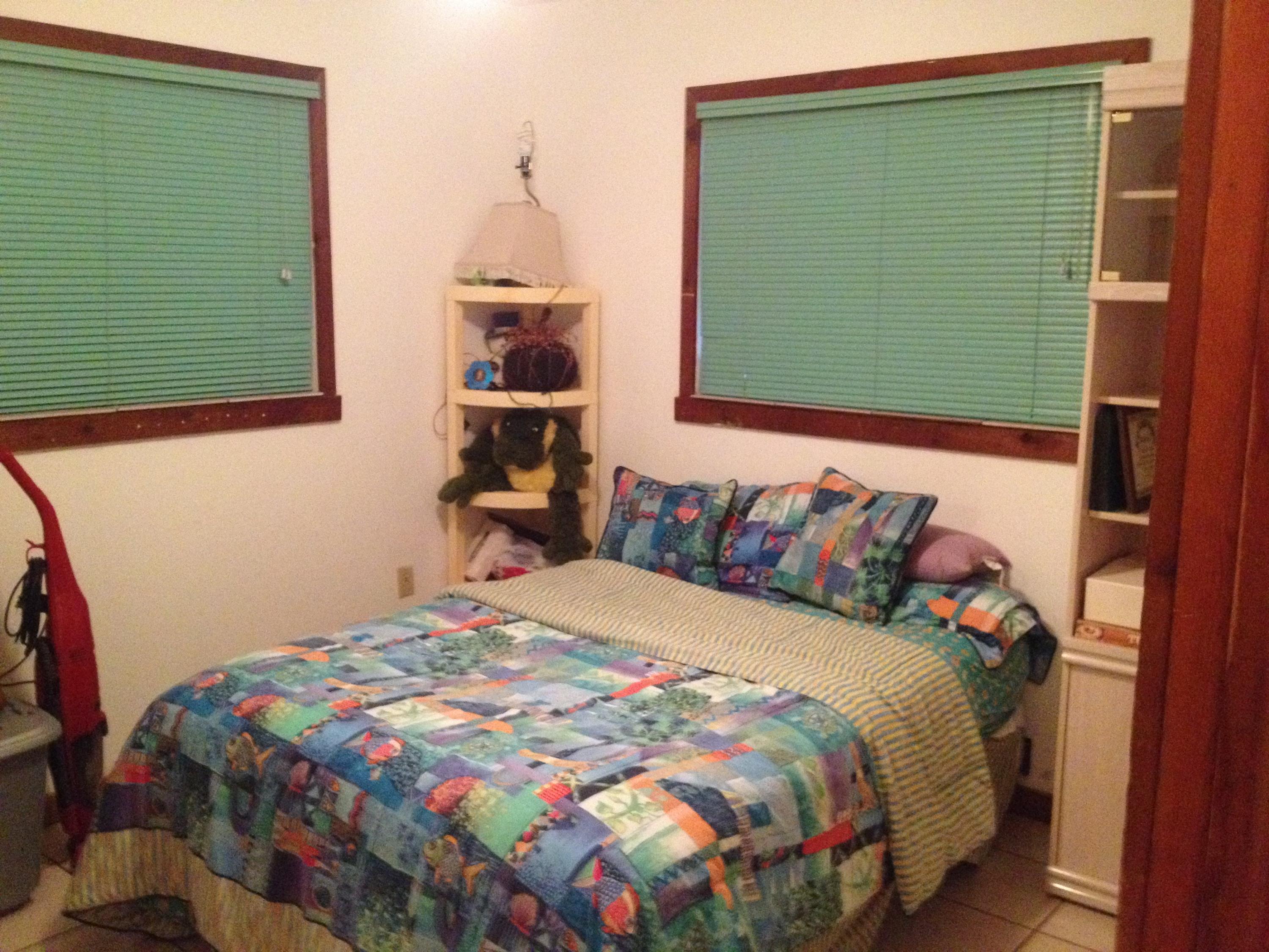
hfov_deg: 52.6
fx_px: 1283
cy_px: 476
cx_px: 634
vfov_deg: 40.7
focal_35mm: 35
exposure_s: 1/15
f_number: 2.4
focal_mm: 4.28
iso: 640
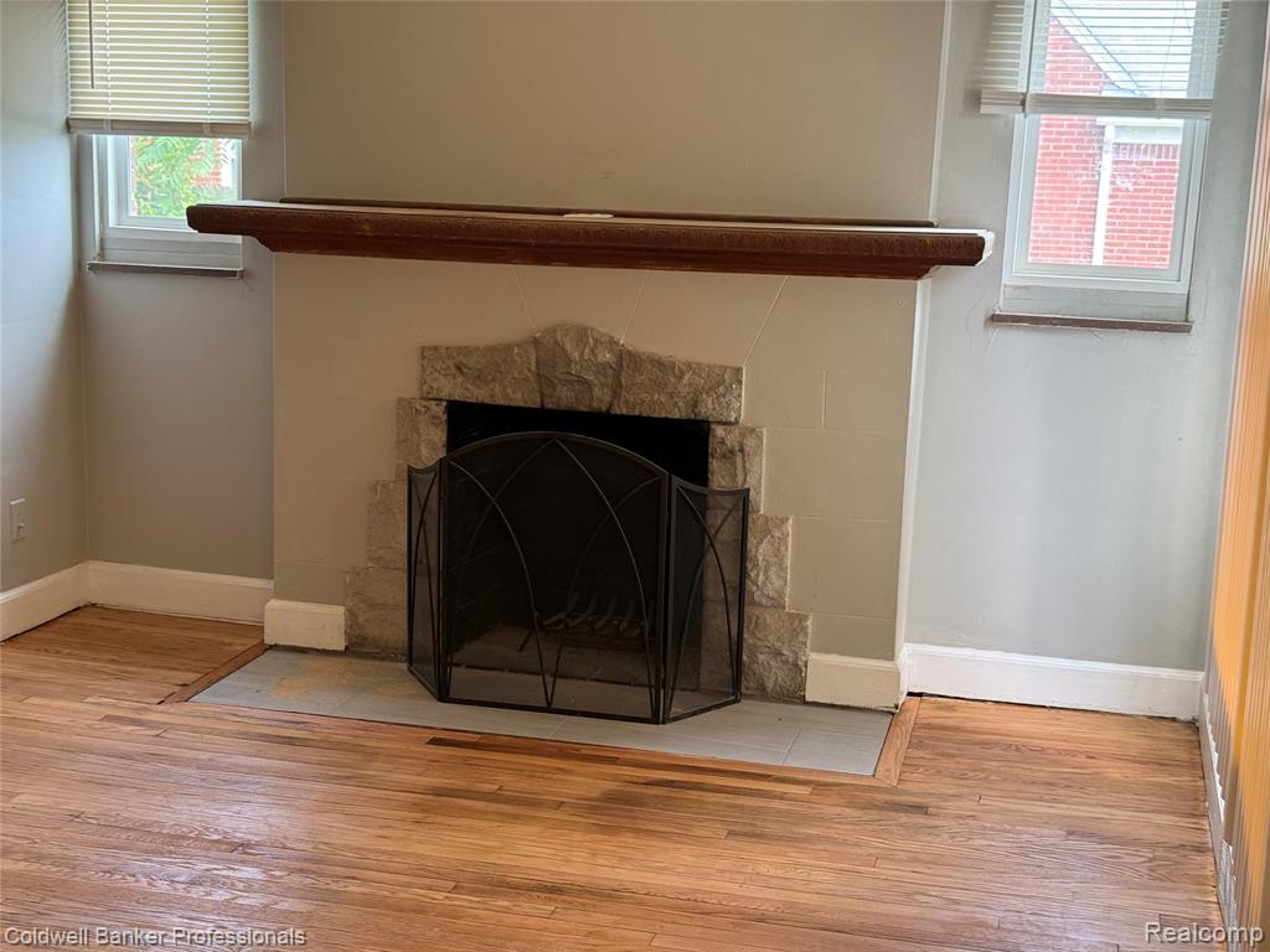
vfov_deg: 30.3
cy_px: 476
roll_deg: -2.0
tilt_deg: -10.2
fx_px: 1761
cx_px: 635
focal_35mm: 48
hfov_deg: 39.7
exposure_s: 1/60
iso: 125
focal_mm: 6.76
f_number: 1.78
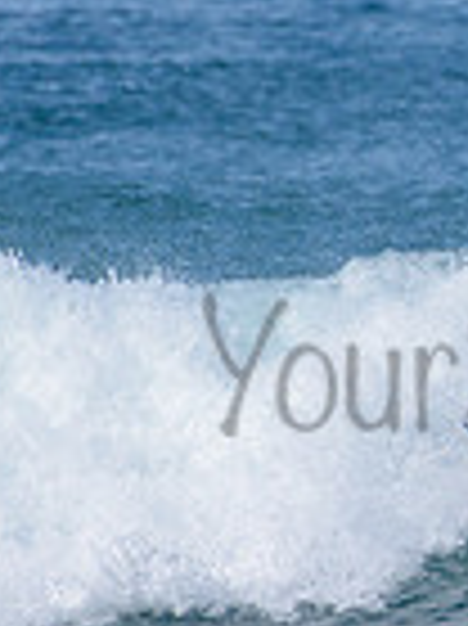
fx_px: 36198
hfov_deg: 0.7
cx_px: 666
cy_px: 327
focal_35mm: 2005
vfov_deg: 1.0
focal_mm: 500
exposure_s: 1/2500
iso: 250
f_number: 6.3
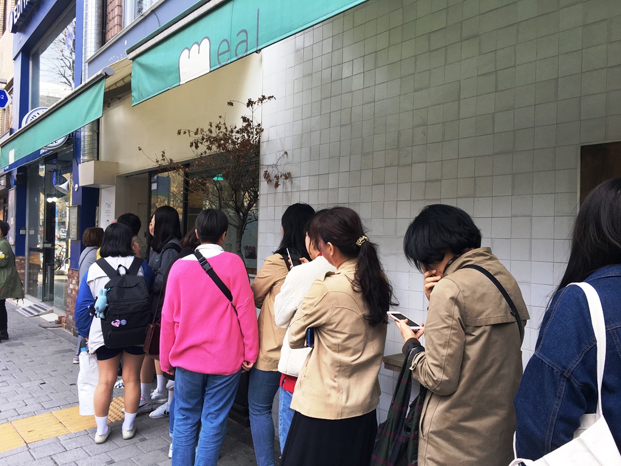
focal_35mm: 29
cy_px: 233
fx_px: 520
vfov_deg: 48.2
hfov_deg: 61.7
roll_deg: -1.5
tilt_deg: +1.5
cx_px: 310
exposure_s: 1/248
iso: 25
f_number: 2.2
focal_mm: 4.15
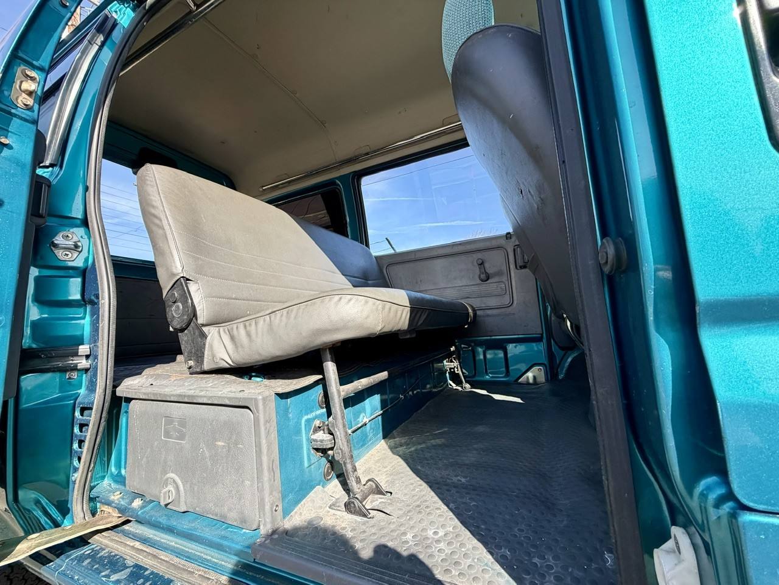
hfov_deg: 102.1
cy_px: 292
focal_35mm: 14
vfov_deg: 85.7
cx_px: 390
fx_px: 315
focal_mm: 2.22
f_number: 2.2
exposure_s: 1/502
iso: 64
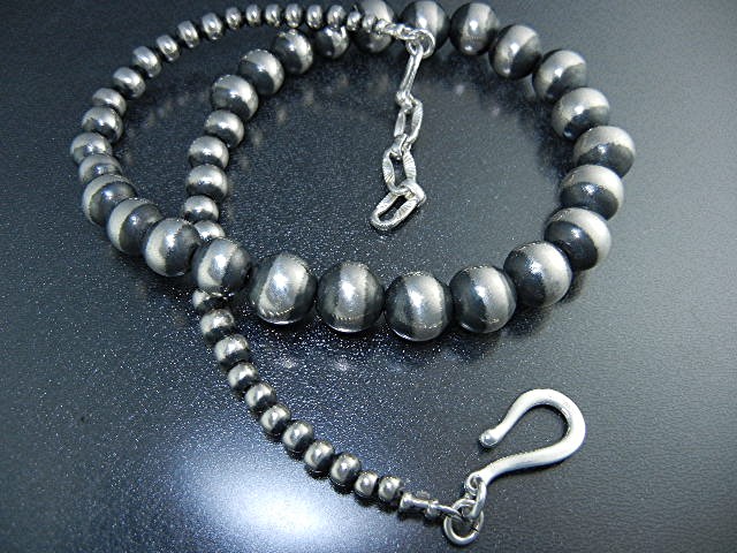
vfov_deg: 41.8
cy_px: 276
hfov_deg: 54.0
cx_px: 368
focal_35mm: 34
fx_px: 724
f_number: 3.6
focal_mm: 6.2
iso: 200
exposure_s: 1/30
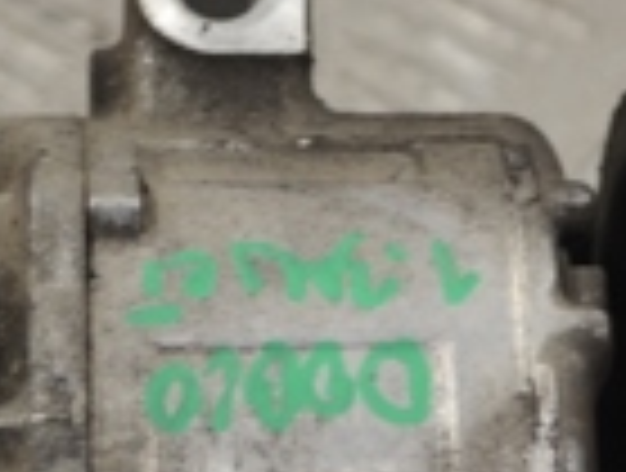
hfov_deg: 7.1
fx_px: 5040
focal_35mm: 278
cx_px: 81
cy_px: 481
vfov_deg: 5.4
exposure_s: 1/30
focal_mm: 42
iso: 110
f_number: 5.3
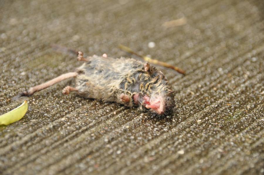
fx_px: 1373
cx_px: 132
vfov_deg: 7.3
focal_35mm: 188
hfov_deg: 11.0
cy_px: 88
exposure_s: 1/80
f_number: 5.6
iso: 250
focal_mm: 125
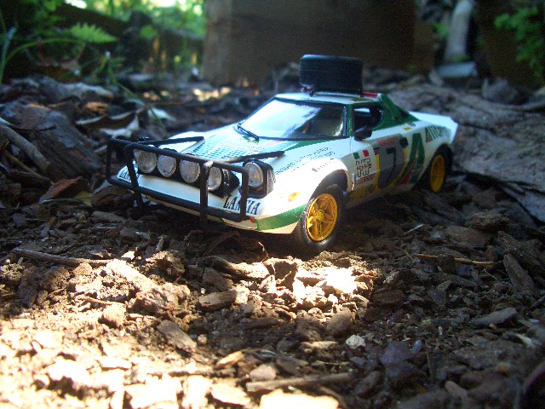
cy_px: 204
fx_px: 551
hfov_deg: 52.6
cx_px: 272
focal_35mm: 35
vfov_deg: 40.7
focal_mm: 5.8
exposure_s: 1/100
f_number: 2.6
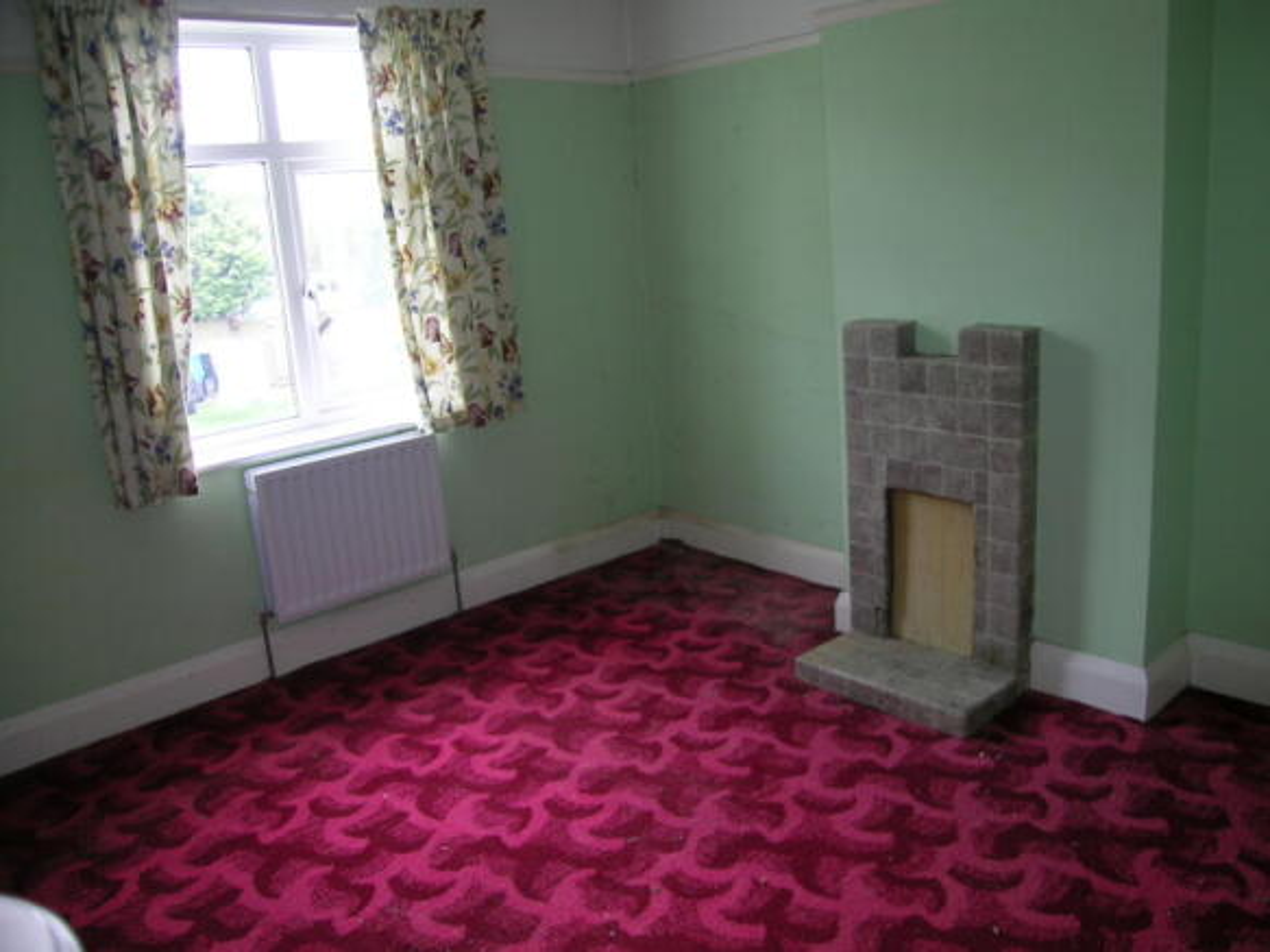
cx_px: 635
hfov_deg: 63.5
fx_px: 1027
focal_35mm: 28
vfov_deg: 49.7
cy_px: 476
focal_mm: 5.8
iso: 50
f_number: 2.8
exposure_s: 1/30
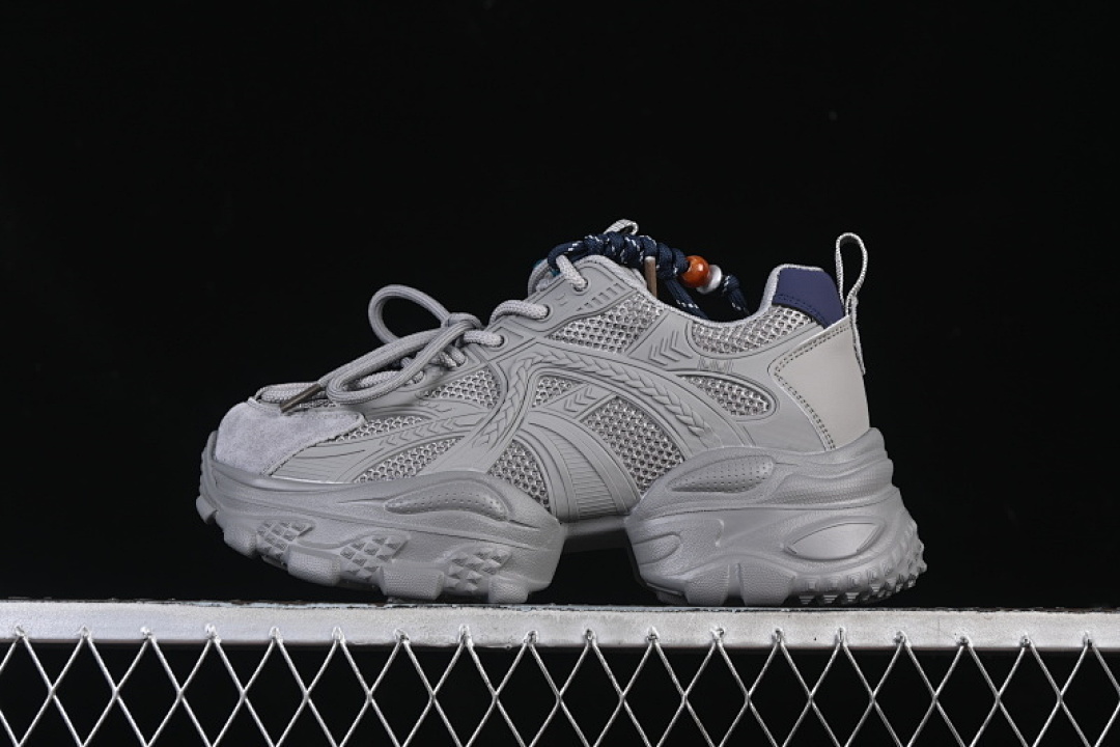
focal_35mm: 75
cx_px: 560
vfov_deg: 18.2
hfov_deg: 27.0
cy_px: 374
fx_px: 2333
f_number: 7.1
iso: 160
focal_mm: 50
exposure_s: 1/60
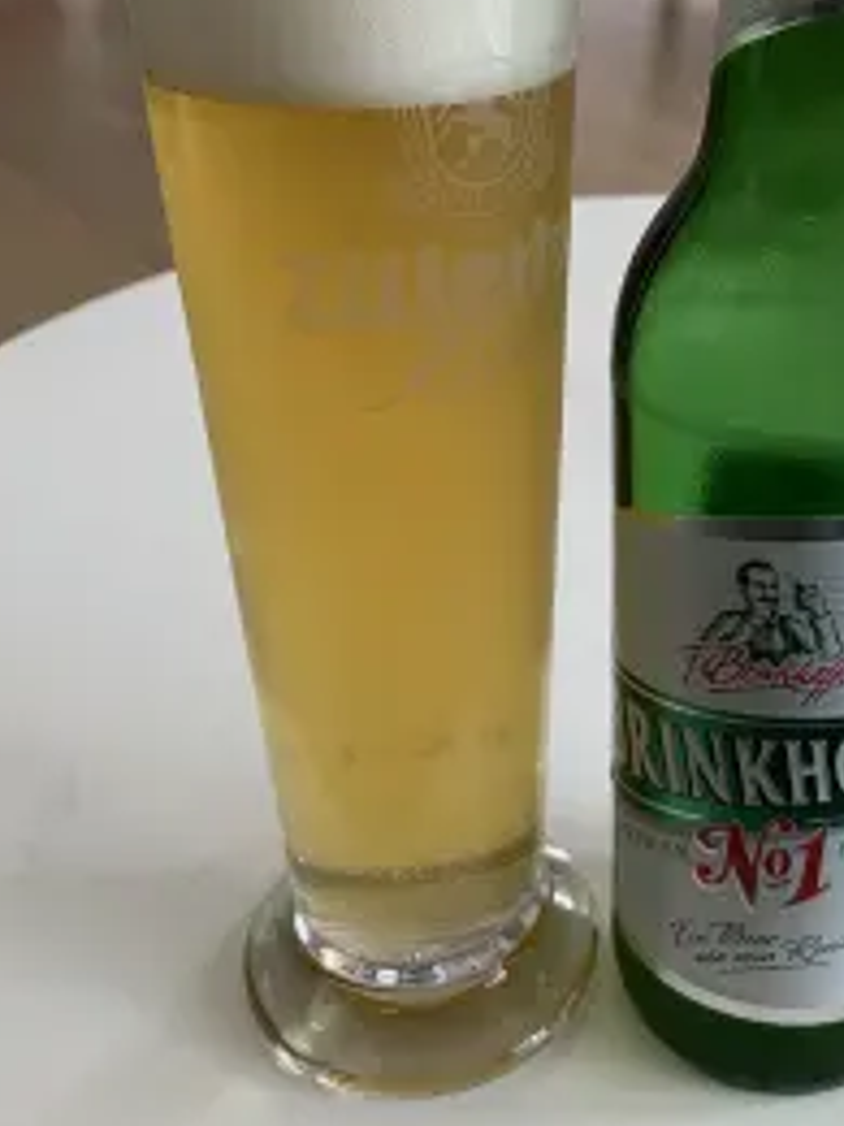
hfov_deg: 35.6
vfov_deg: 45.5
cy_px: 312
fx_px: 1300
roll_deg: +0.8
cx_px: 563
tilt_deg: -21.9
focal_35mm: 40
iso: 125
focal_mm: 4.25
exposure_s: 1/89
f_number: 1.8
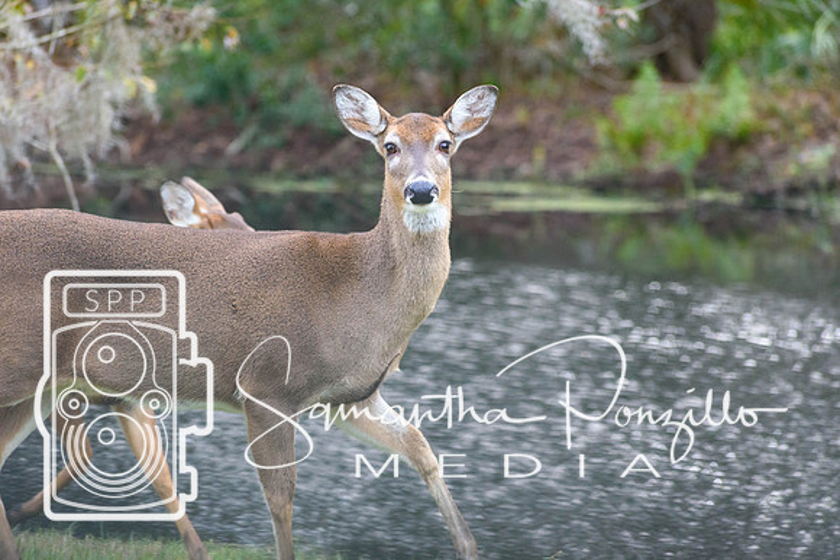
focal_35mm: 232
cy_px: 280
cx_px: 420
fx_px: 5426
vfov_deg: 5.9
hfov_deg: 8.9
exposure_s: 1/800
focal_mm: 155
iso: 800
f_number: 5
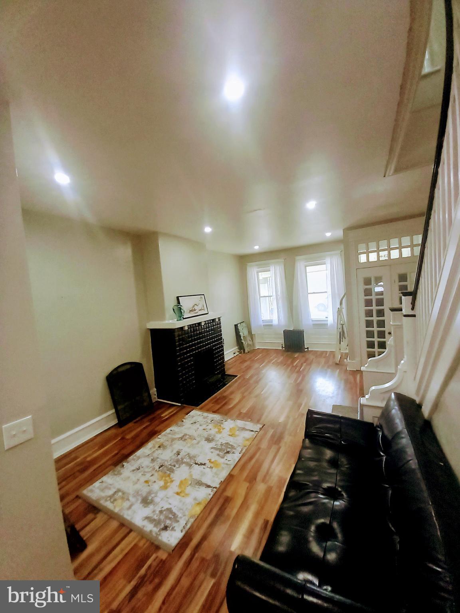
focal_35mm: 13
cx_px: 230
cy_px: 306
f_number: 2.2
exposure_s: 1/40
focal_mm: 1.13
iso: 160
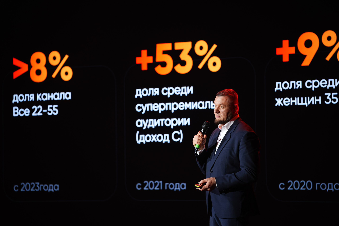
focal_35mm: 163
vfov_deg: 8.4
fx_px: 1535
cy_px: 113
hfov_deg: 12.6
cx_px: 170
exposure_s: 1/80
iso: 250
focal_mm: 163
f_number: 2.8
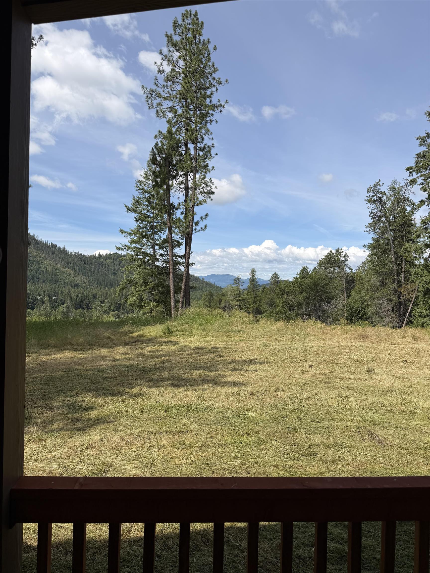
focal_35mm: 24
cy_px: 286
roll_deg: +1.3
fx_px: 398
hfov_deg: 56.8
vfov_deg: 71.6
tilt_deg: +1.0
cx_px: 215
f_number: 1.78
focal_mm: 6.76
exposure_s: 1/5319
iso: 80
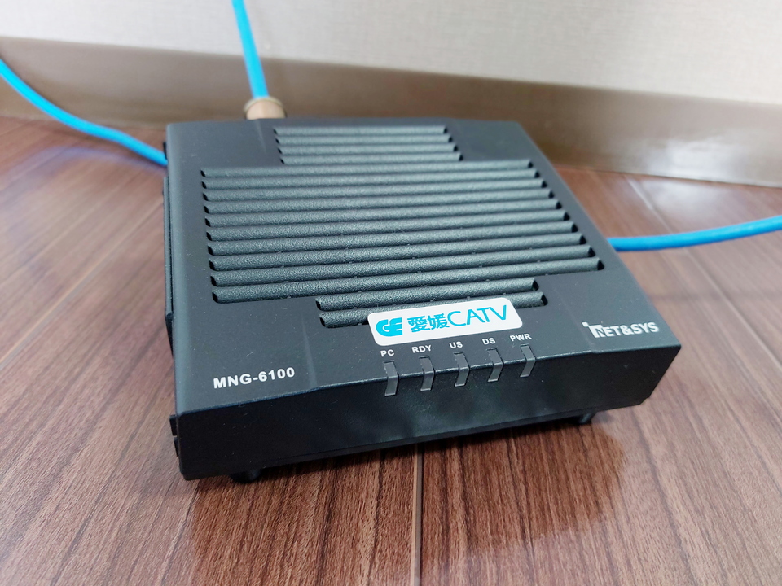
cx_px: 391
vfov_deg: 56.8
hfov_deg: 71.6
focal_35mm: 24
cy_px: 293
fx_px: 542
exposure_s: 1/24
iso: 100
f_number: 1.8
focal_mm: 5.23
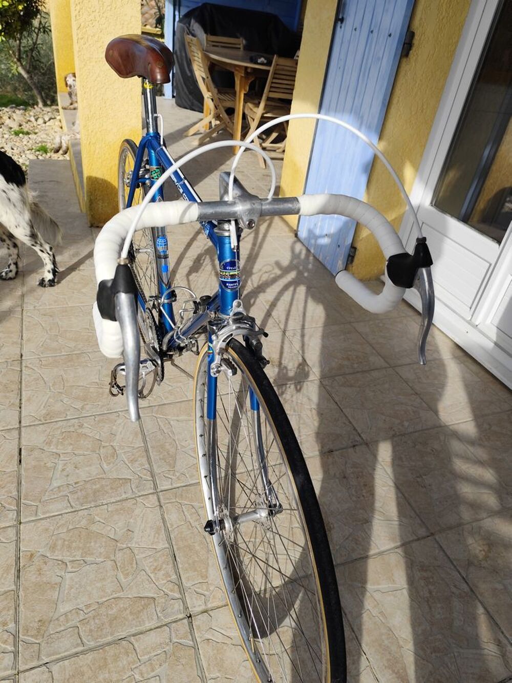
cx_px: 256
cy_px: 342
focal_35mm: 23
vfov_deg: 73.9
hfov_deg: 58.9
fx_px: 454
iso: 50
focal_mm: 6.14
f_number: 1.65
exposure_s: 1/954
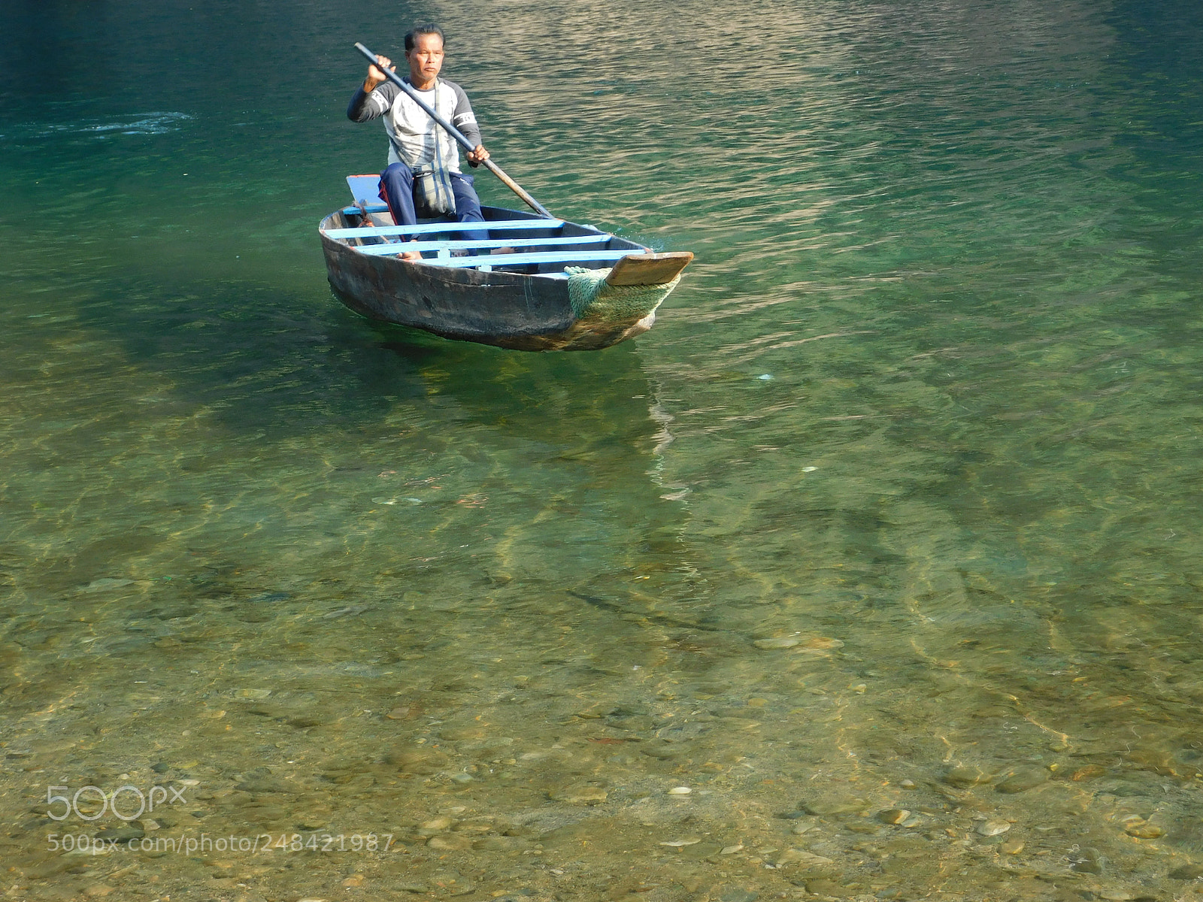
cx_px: 602
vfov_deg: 16.2
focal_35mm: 91
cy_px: 451
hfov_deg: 21.5
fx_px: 3162
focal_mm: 16.1
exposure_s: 1/125
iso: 125
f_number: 4.5
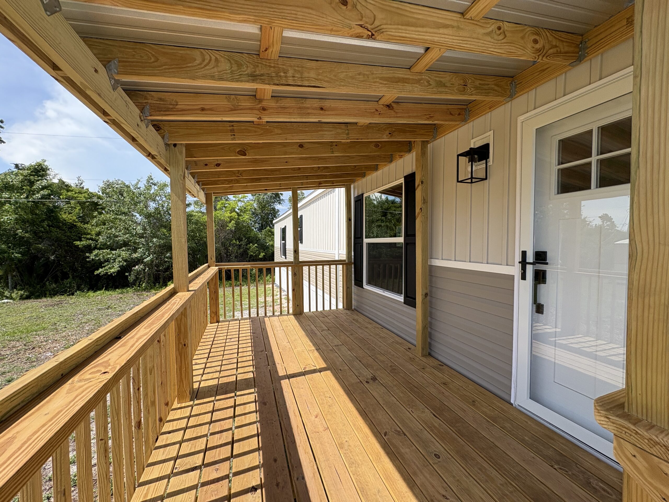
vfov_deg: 85.7
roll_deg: +1.7
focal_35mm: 14
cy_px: 251
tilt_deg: -0.7
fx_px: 271
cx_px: 334
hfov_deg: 102.1
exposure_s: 1/1323
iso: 40
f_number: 2.2
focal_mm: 2.22
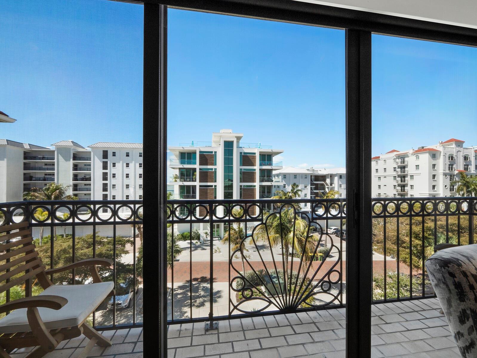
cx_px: 238
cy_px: 179
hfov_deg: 102.0
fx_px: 193
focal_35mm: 14
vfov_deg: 85.7
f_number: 11
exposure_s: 1/20
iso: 320
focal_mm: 7
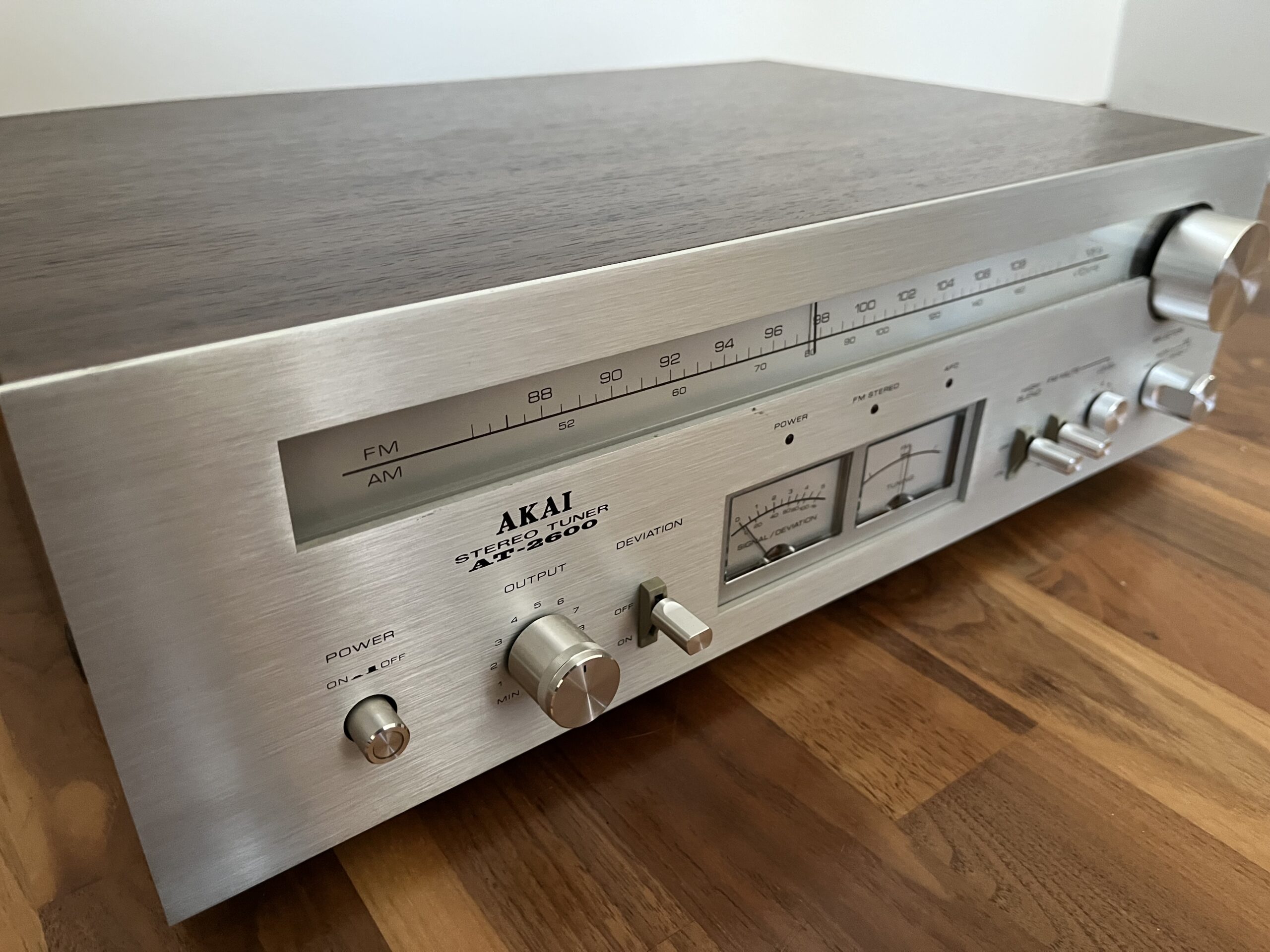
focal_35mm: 26
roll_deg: -0.8
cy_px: 476
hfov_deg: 67.3
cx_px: 635
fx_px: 954
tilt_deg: -28.8
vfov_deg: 53.1
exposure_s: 1/40
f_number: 1.6
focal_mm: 5.1
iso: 640
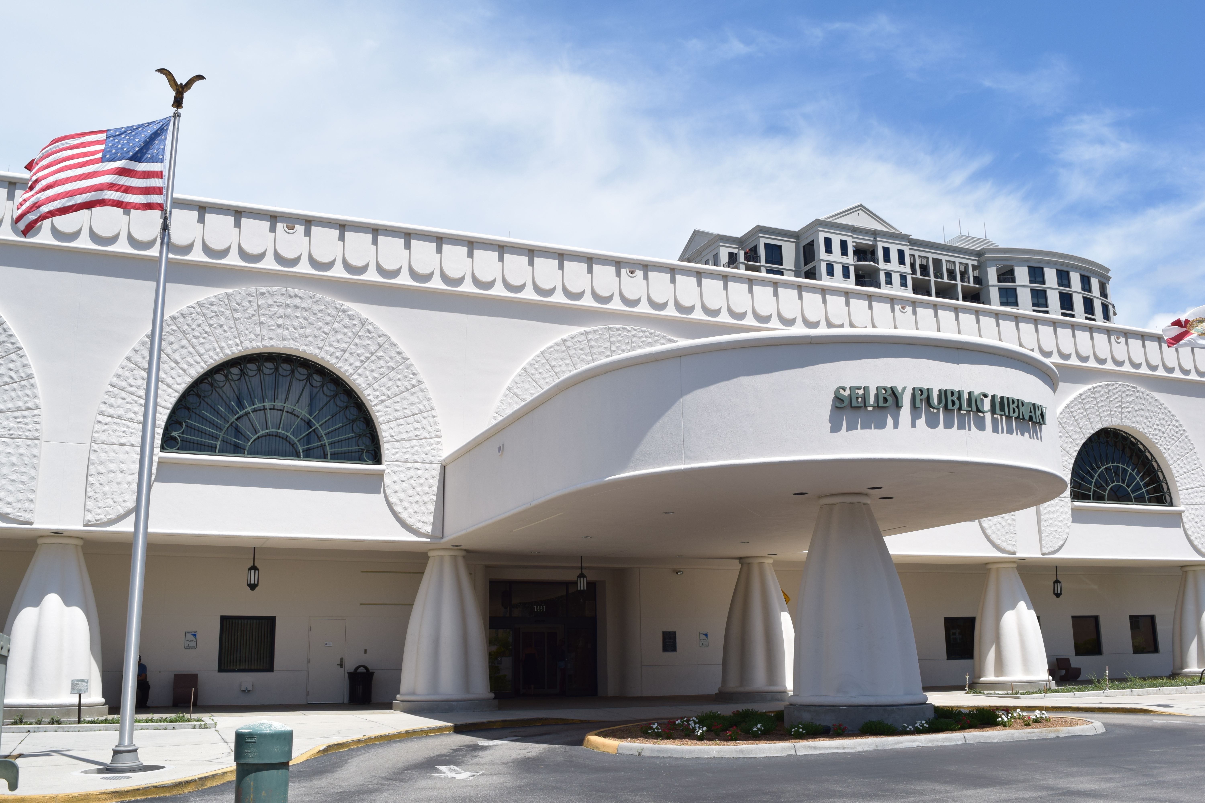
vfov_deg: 40.0
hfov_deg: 57.2
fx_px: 1104
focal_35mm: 33
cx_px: 602
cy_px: 402
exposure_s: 1/500
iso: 200
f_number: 11
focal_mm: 22
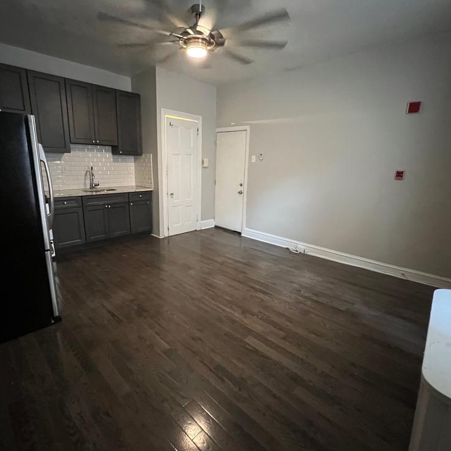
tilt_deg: -13.2
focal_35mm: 16
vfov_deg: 87.4
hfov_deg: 87.3
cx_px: 210
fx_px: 236
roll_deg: -0.9
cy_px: 223
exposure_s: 1/40
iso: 1000
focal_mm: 1.57
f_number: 1.8
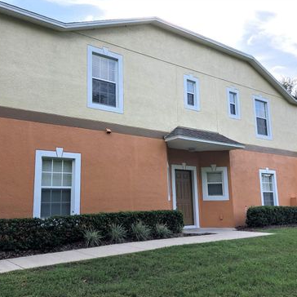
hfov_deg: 48.4
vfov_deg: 48.5
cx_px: 140
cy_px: 150
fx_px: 330
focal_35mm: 34
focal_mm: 4
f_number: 1.8
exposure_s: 1/486
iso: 20
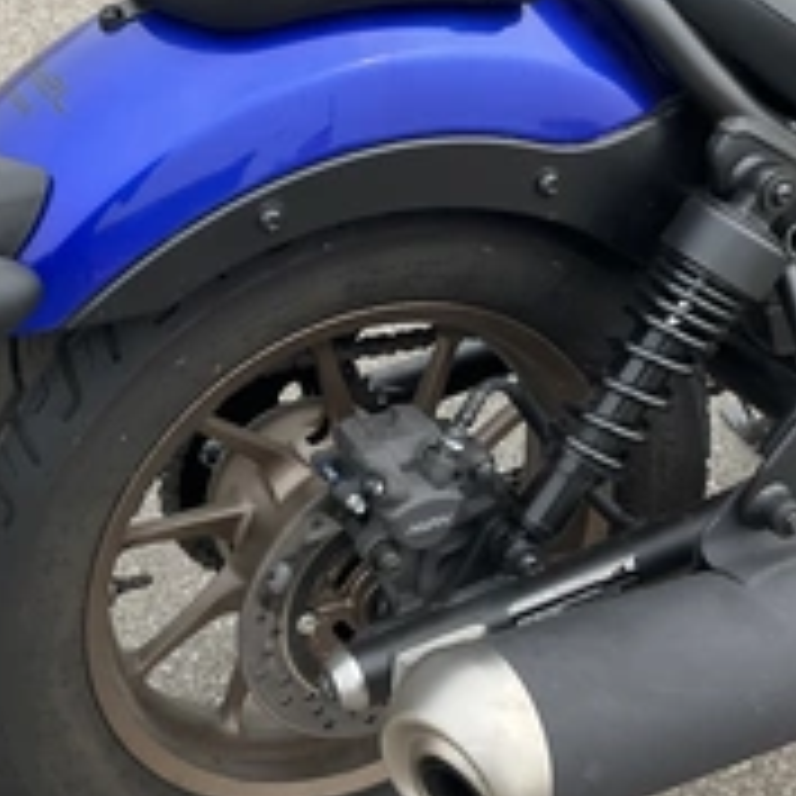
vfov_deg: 29.5
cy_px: 319
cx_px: 306
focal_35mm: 58
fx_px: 1509
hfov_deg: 29.5
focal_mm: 3
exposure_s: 1/486
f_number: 1.8
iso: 25
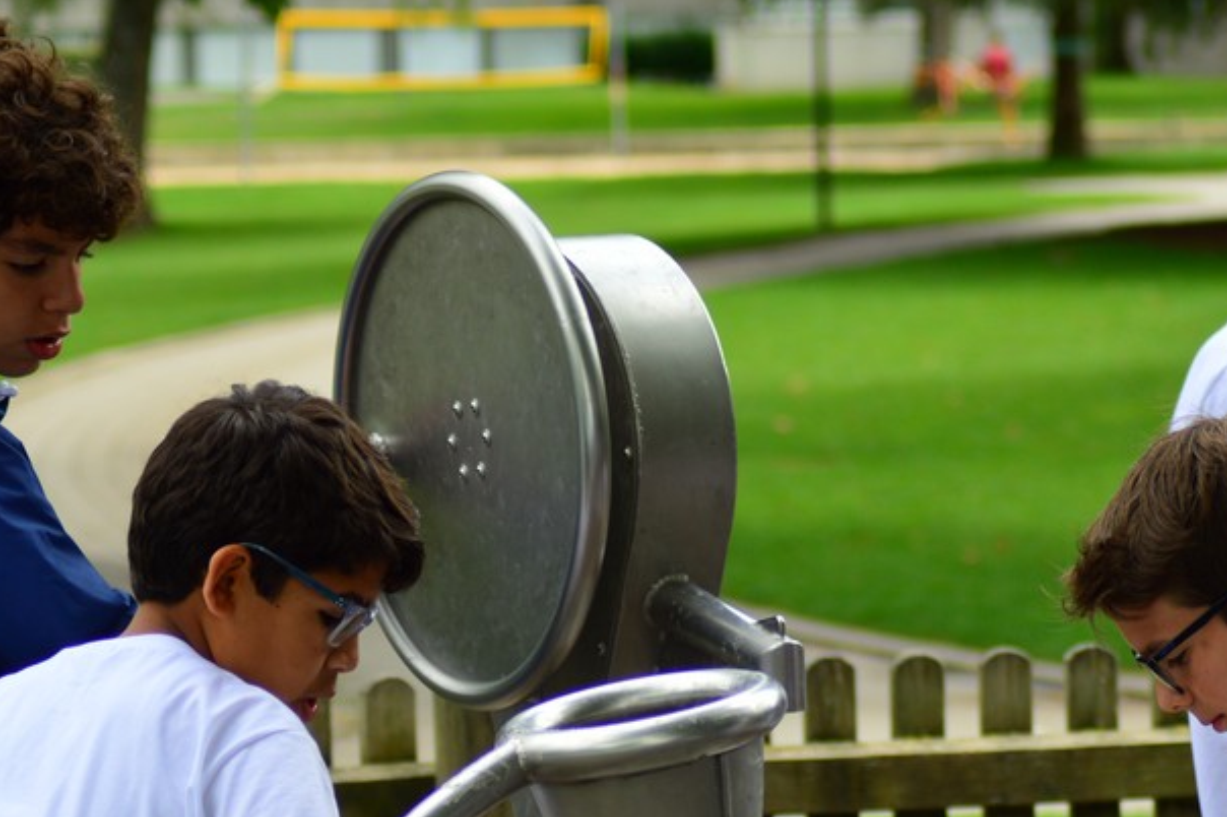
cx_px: 867
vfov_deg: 7.7
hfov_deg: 11.5
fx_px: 6063
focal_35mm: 178
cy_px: 682
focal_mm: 70
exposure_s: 1/640
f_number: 4
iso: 200
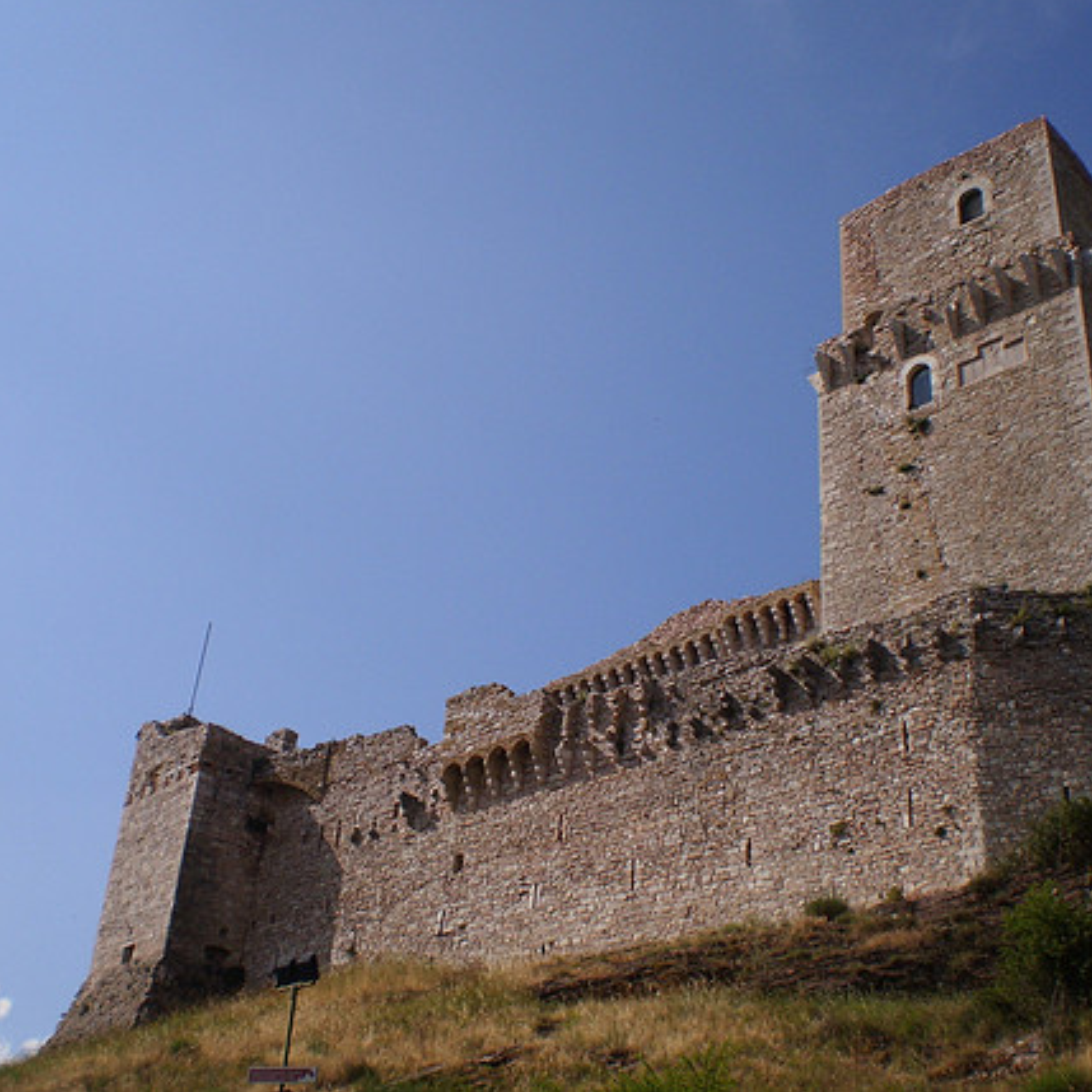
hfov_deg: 39.2
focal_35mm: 43
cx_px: 529
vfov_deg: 39.2
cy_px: 541
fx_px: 1535
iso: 64
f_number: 4.6
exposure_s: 1/1250
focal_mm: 6.3
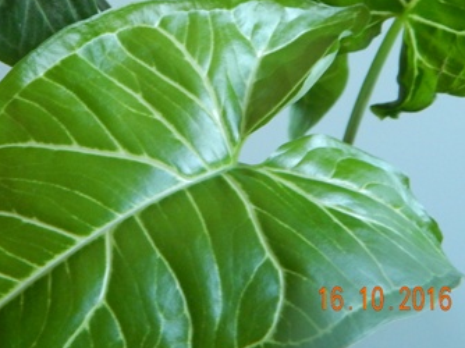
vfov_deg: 21.8
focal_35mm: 65
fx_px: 873
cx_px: 129
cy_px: 9
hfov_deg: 29.5
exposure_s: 1/25
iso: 400
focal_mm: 5.6
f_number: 3.2
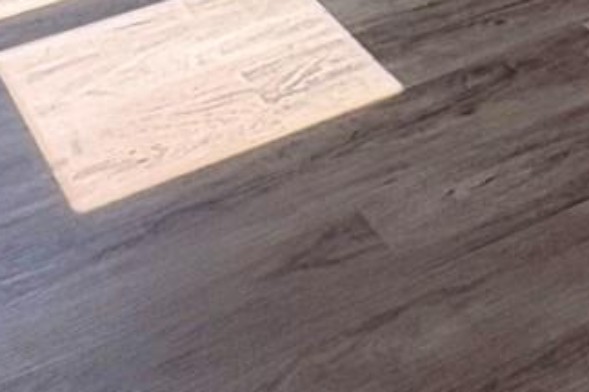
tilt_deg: -2.7
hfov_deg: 22.1
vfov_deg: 10.6
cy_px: -771
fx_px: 1505
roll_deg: +1.1
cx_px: 296
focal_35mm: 92
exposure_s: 1/337
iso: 64
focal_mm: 2.22
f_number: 2.2
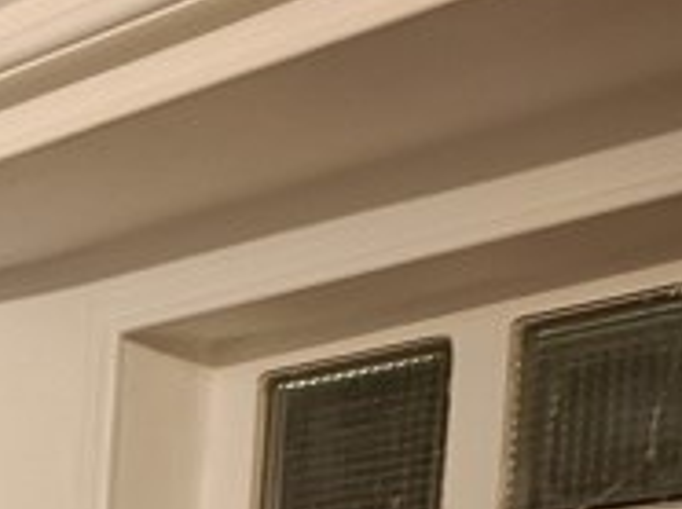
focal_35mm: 99
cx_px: -770
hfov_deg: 15.1
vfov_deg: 13.1
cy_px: 992
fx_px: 1948
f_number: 1.8
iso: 400
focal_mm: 5.54
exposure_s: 1/33
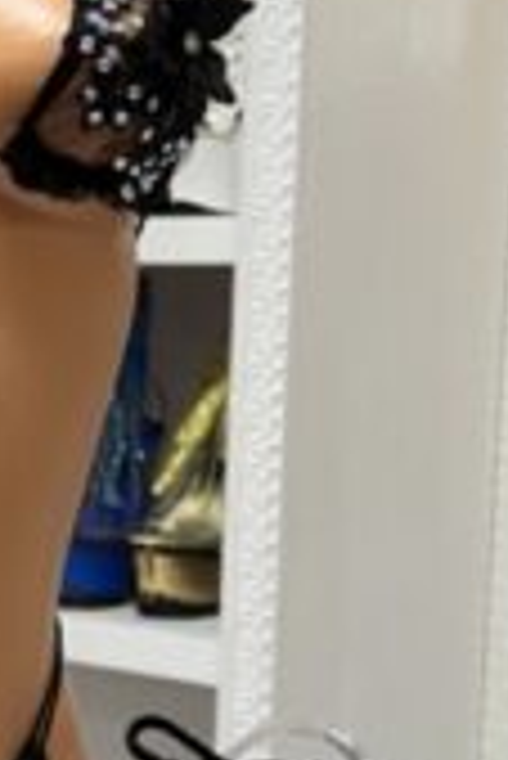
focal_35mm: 96
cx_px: -175
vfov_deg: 21.2
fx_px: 2028
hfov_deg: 13.7
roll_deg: -0.6
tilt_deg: -6.0
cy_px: 490
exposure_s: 1/60
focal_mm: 5.7
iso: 100
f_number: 1.5
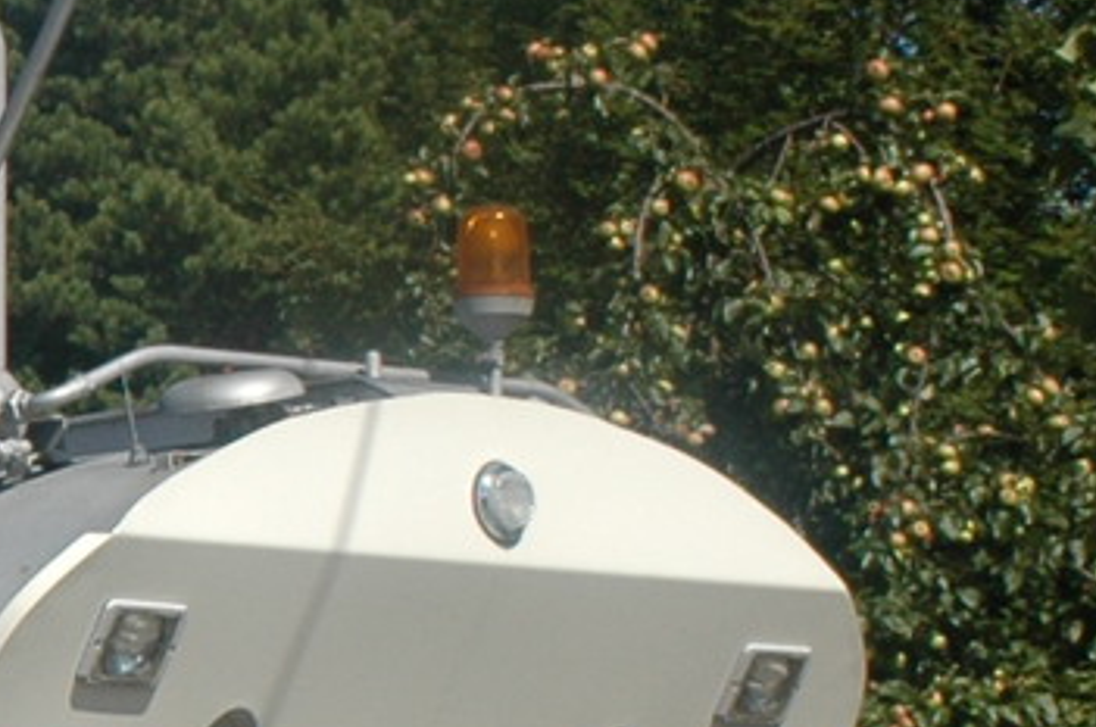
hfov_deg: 8.9
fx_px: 6741
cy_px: 844
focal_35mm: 222
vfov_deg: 6.1
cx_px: -837
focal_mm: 27
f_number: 10
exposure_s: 1/400
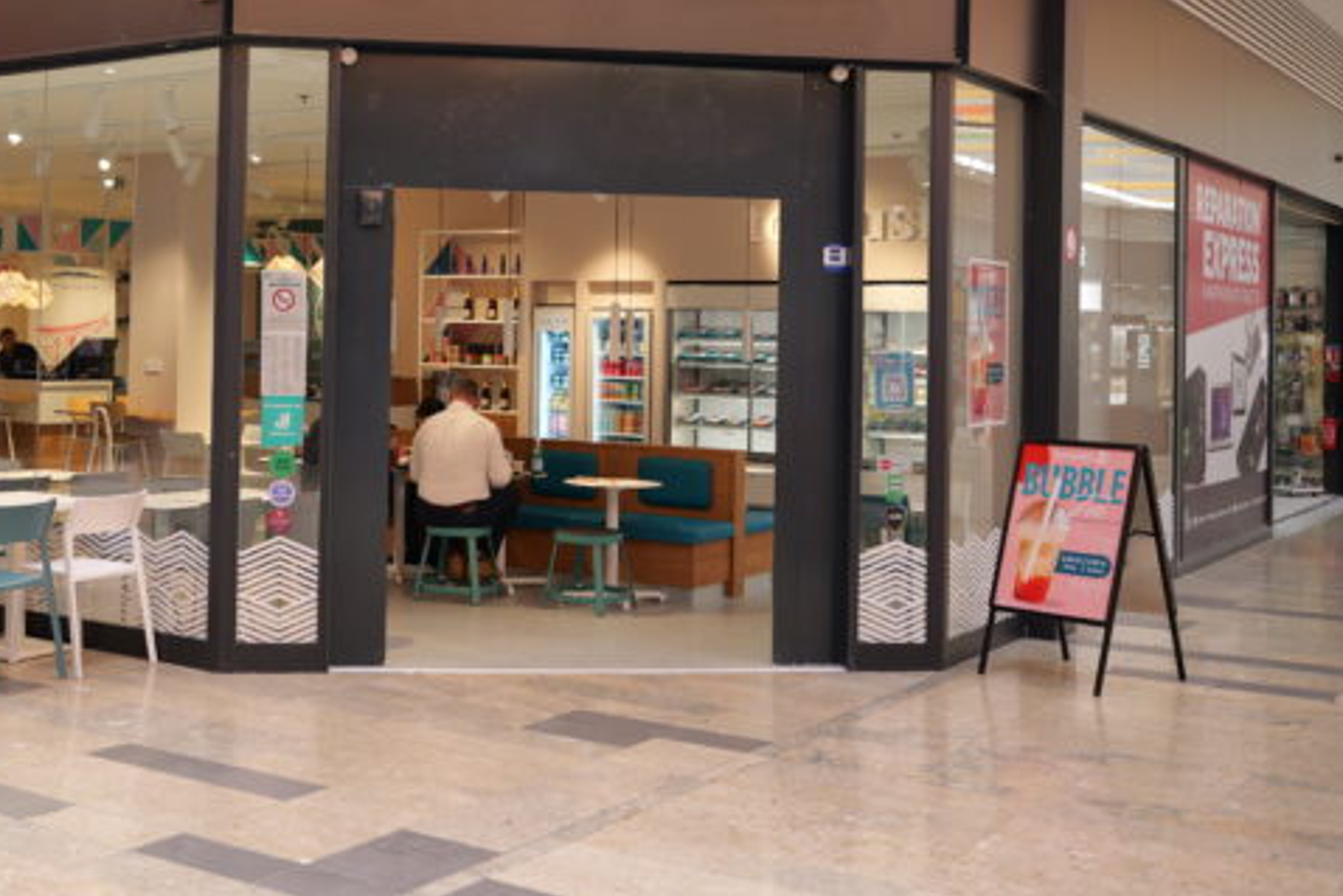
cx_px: 323
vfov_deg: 29.7
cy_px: 292
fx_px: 1679
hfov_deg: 42.2
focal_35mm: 45
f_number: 2.8
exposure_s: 1/60
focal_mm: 28
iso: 100
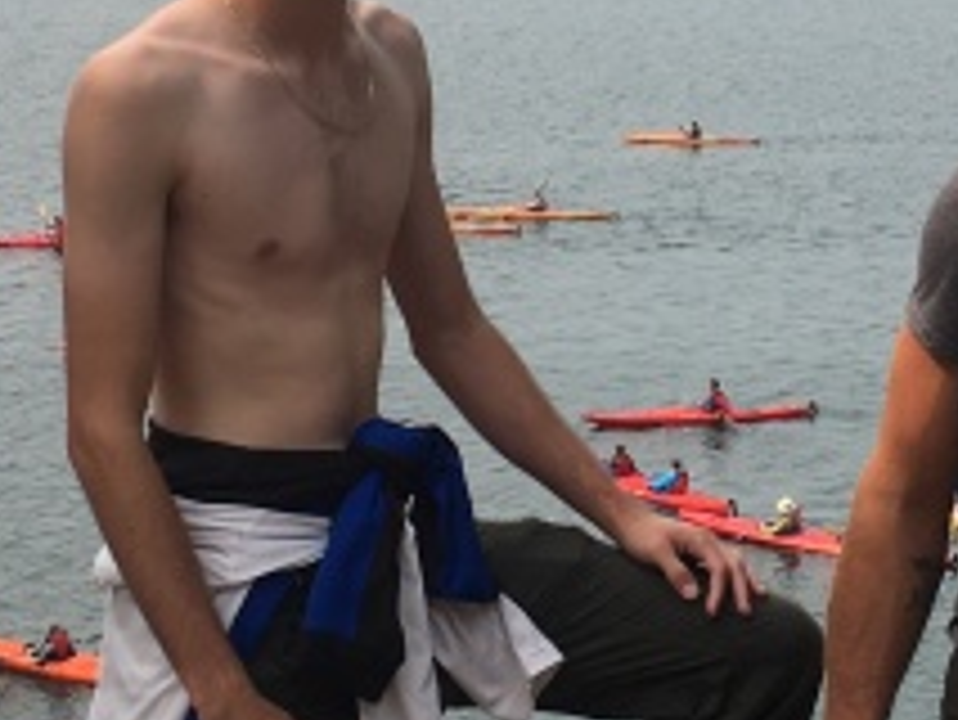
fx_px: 3018
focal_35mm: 109
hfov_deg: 18.0
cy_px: 356
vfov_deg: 13.6
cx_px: 643
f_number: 2.2
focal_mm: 4.15
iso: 25
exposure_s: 1/1479
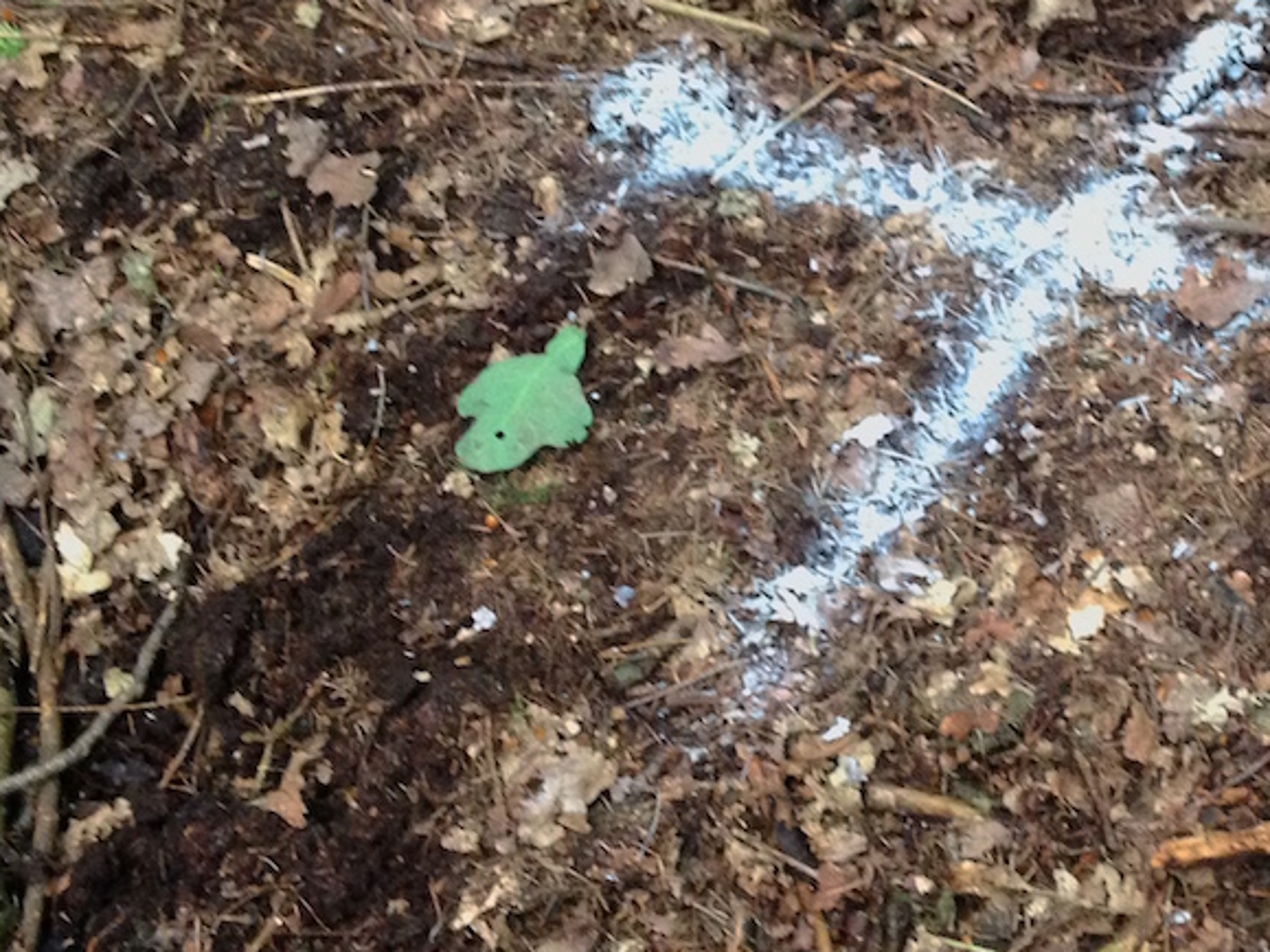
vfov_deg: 20.1
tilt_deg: -58.1
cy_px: 305
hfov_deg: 26.2
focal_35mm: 73
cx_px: 1007
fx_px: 2678
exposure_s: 1/20
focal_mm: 4.12
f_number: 2.4
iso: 320
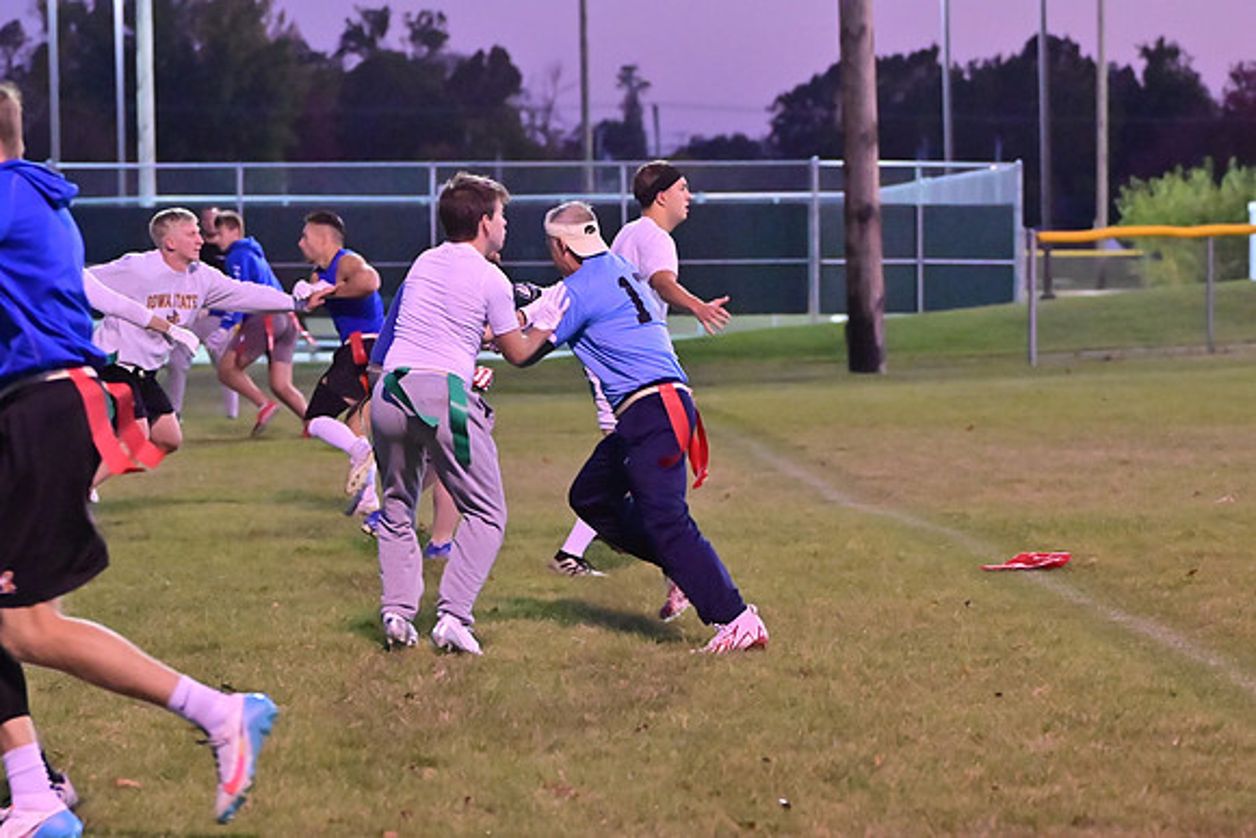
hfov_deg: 13.1
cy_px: 419
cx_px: 628
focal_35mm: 157
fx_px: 5479
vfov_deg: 8.7
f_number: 4
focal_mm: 105
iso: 6400
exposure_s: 1/500
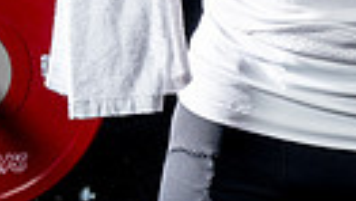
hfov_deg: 10.5
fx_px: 1937
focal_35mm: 205
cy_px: -321
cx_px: 283
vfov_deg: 5.7
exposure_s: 1/250
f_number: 9
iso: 640
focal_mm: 57
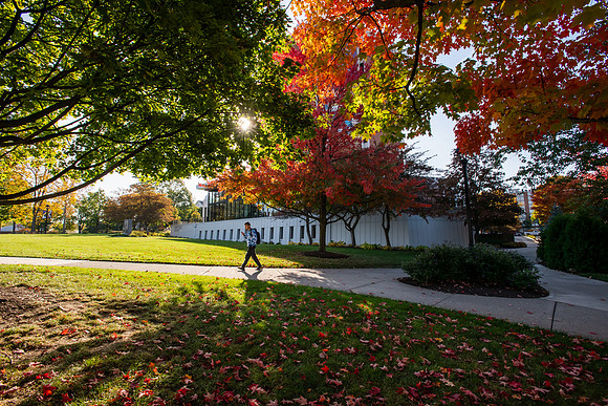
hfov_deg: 93.3
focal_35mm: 17
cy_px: 203
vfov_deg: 70.5
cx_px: 304
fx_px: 287
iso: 320
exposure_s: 1/200
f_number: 11
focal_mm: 17
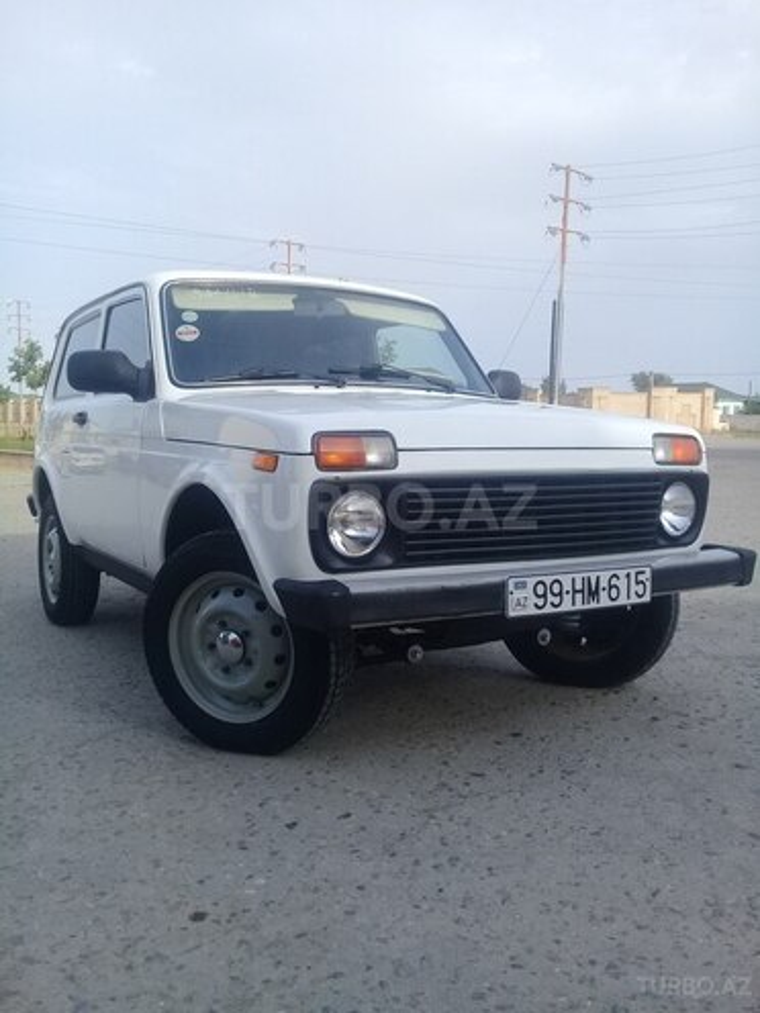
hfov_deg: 45.4
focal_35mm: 31
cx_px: 380
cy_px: 506
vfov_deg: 58.4
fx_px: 907
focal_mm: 3.3
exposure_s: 1/602
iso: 50
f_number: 2.2
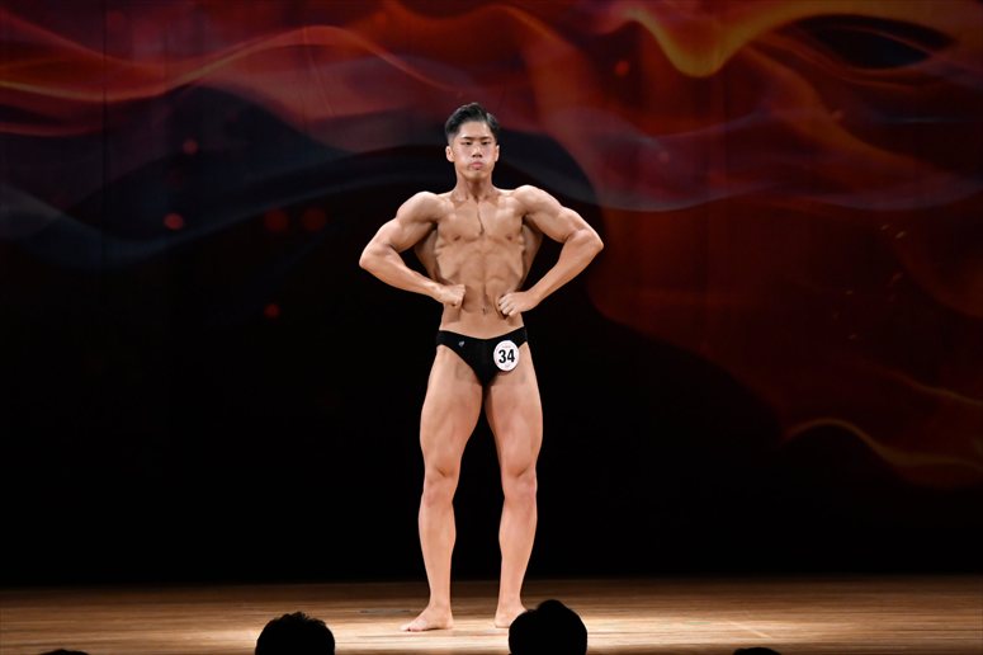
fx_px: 5922
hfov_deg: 9.5
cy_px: 328
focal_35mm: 217
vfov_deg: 6.3
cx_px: 492
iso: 3200
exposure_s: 1/400
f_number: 5.6
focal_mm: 145
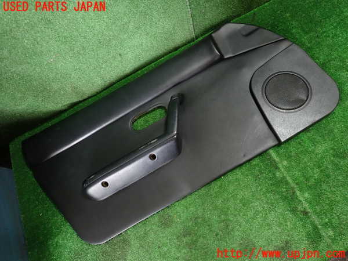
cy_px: 130
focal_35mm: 25
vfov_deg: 54.9
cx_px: 174
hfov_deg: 69.4
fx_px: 251
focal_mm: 4.5
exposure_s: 1/40
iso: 200
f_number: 2
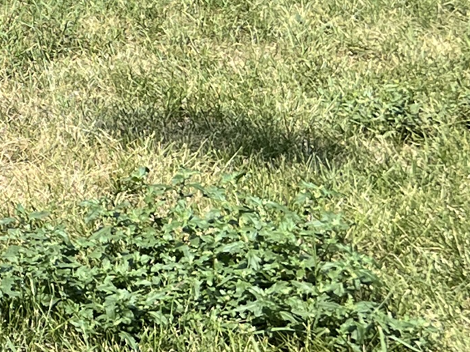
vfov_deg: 9.6
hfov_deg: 11.1
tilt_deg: -10.9
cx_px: -624
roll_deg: +0.8
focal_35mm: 152
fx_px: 2063
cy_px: -74
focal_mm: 5.7
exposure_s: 1/2299
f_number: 1.5
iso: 50
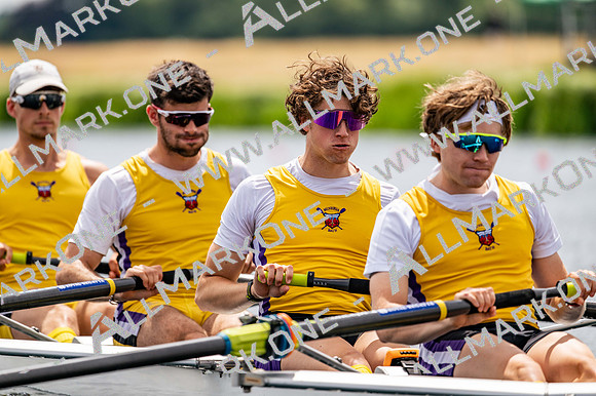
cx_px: 298
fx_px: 6620
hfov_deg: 5.2
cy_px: 198
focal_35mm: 400
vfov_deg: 3.4
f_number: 4.5
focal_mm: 400
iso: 220
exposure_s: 1/2500
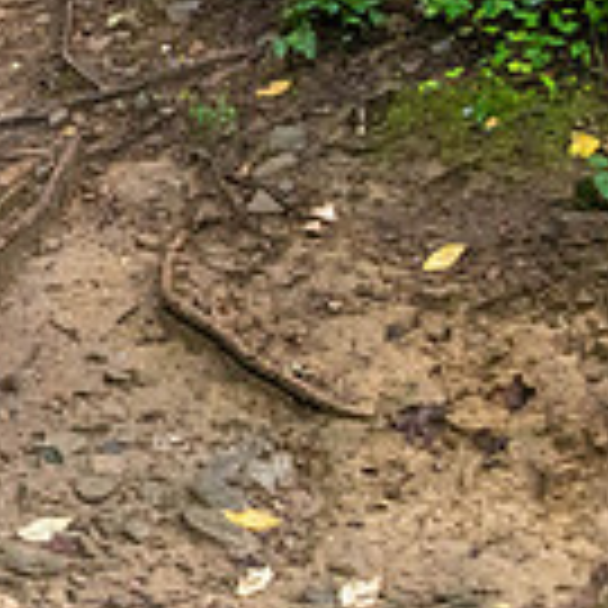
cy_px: -38
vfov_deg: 13.2
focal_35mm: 130
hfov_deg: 12.2
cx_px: -522
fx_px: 2583
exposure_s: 1/160
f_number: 8
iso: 6400
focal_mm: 35
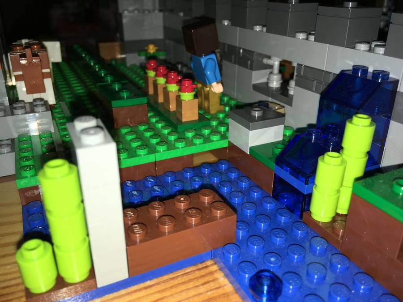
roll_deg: +0.4
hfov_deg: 61.7
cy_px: 151
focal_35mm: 29
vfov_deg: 48.2
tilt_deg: -24.8
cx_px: 202
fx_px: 338
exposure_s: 1/214
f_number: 2.2
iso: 25
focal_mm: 4.15
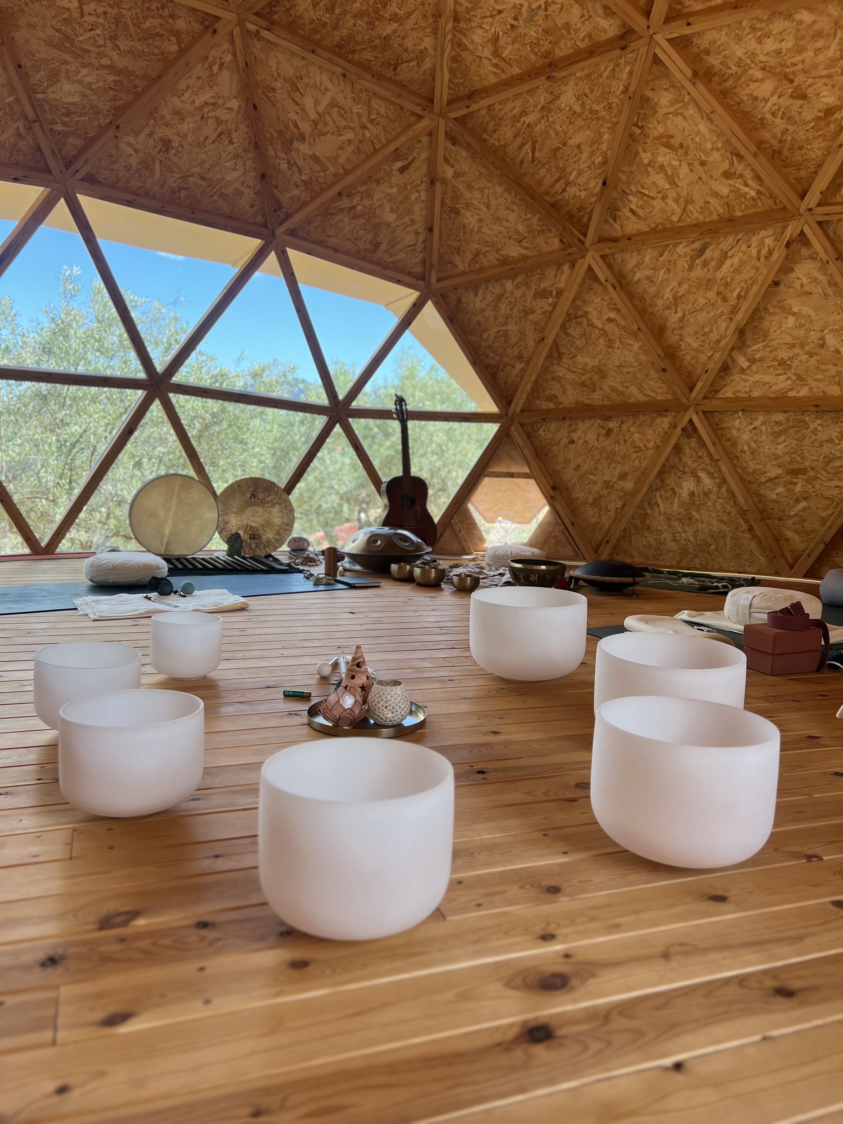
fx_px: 844
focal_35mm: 26
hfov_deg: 53.1
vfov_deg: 67.3
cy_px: 562
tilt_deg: -7.5
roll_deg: -1.7
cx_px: 422
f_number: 1.5
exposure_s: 1/360
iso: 50
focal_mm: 5.7
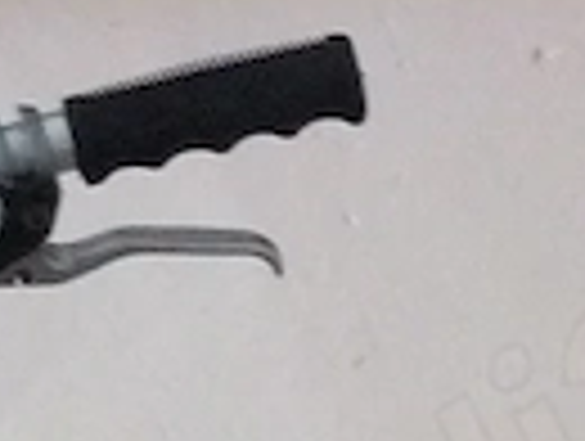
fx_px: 4673
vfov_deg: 4.9
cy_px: 1670
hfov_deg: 7.0
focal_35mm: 276
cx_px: 1098
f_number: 2.8
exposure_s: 1/10
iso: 400
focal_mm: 6
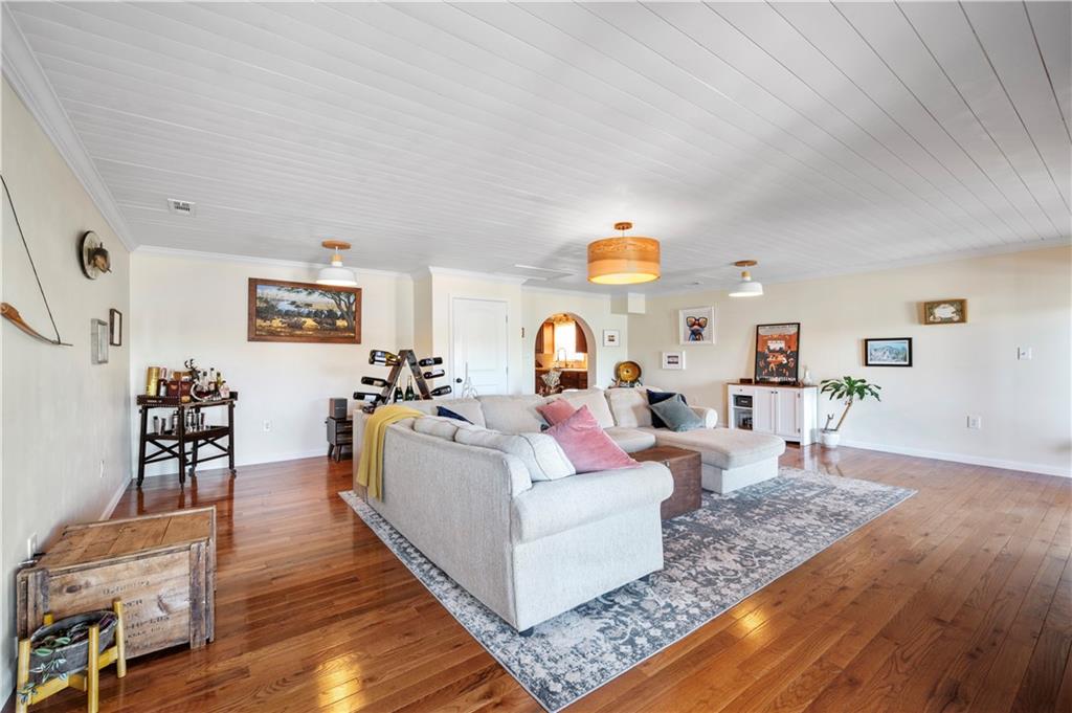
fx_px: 417
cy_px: 356
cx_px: 536
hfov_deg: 104.3
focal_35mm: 14
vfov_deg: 81.1
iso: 125
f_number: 11
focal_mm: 14
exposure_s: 1/2
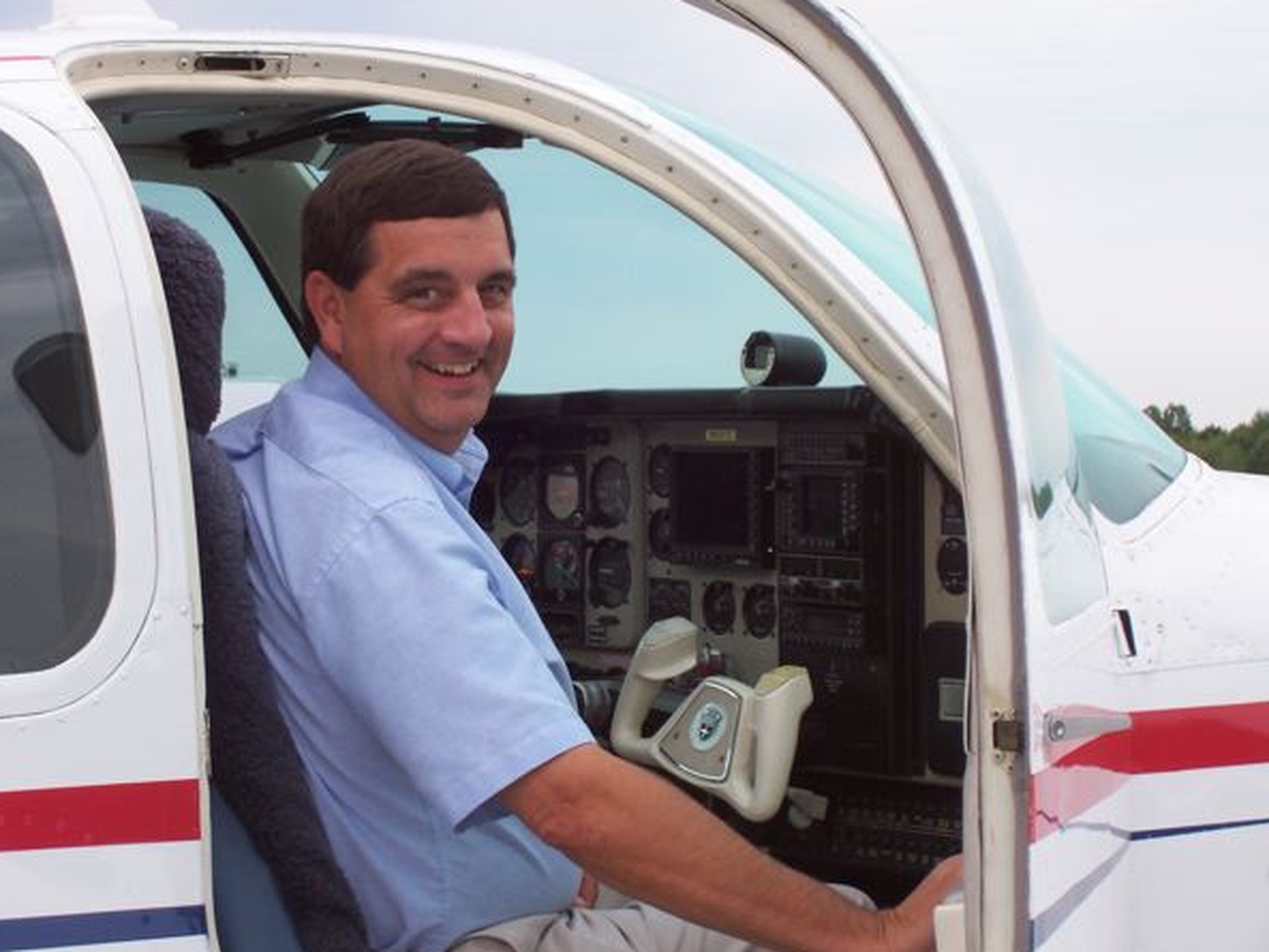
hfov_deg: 17.9
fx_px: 4033
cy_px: 483
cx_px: 586
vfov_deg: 13.5
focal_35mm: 110
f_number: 4.6
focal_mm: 16.8
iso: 80
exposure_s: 1/234
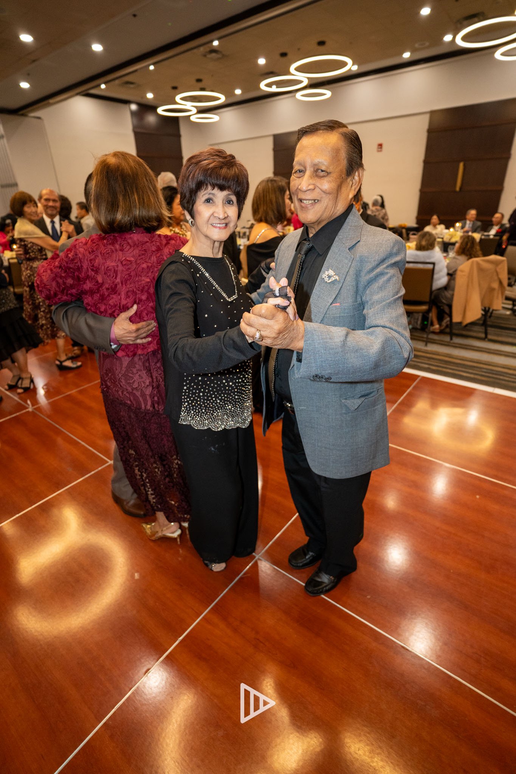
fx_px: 366
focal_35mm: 17
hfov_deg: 70.4
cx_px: 258
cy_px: 387
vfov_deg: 93.3
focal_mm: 17
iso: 1600
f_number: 2.8
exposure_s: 1/125
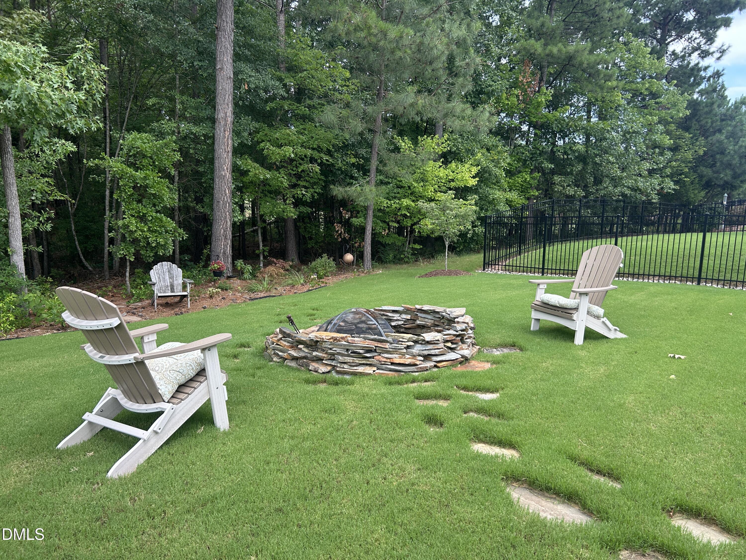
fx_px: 560
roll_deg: -2.2
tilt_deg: -7.8
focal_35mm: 26
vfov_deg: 53.1
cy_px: 280
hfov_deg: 67.3
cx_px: 373
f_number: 1.5
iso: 50
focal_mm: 5.7
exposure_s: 1/611
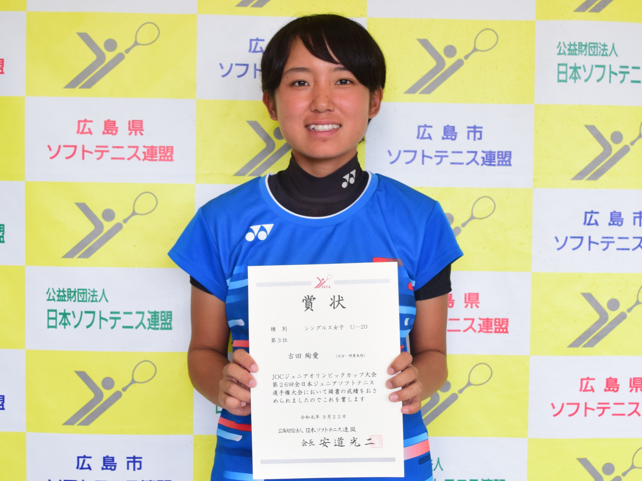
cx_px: 330
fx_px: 696
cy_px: 240
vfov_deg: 38.1
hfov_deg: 49.5
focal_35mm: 38
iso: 640
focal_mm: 23
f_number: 3.8
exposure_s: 1/200
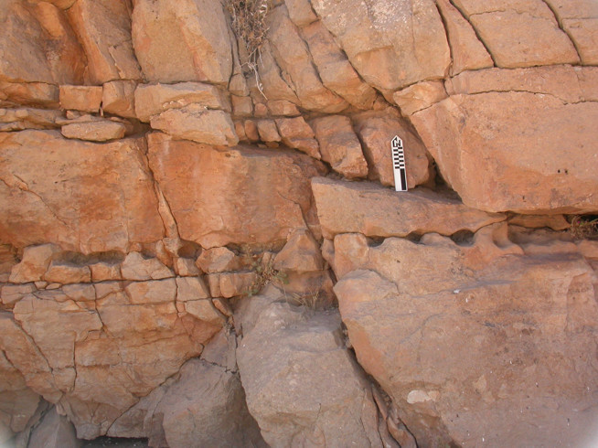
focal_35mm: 38
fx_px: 656
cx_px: 299
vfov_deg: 37.7
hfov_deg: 49.0
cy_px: 224
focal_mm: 7.85
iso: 100
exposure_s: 1/182
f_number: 5.3
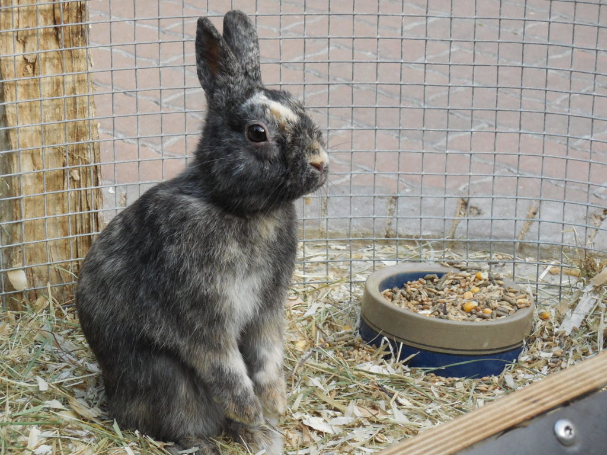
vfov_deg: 11.8
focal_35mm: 126
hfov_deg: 15.6
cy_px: 228
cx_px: 304
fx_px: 2209
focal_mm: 22.4
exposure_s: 1/160
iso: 400
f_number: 5
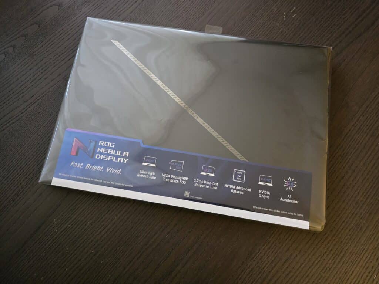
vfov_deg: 58.9
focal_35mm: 23
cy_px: 142
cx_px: 190
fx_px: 252
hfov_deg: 73.9
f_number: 1.7
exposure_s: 1/100
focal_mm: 6.3
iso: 2500
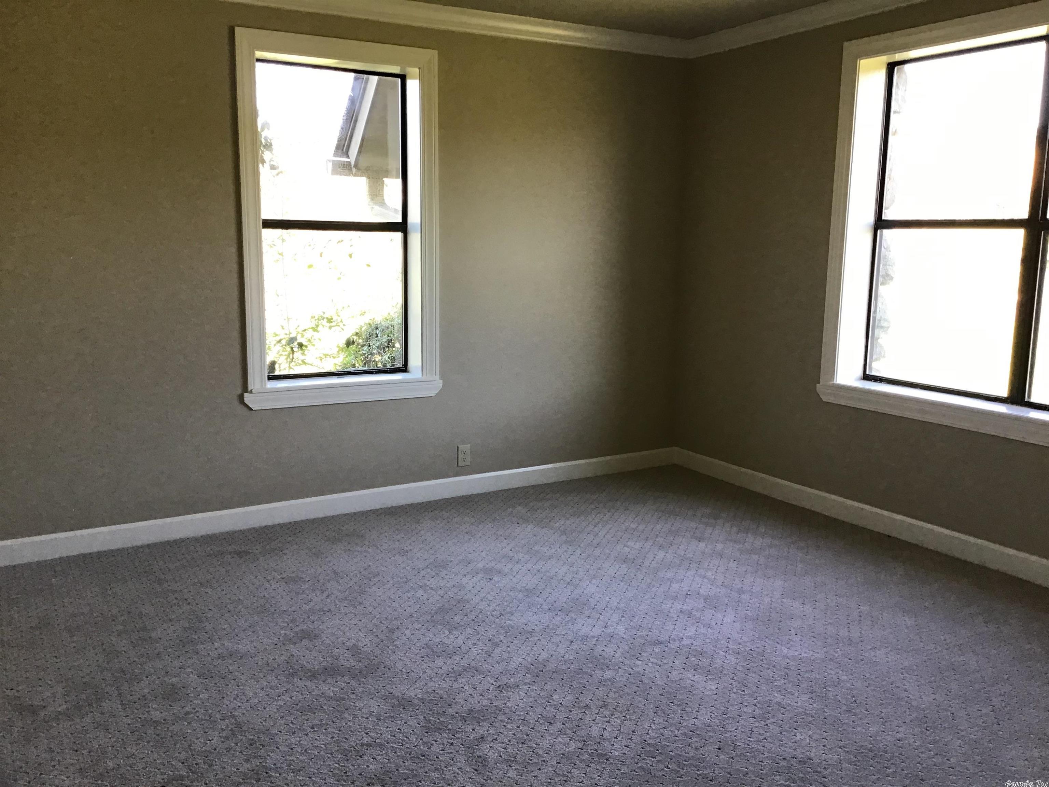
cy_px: 394
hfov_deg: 58.4
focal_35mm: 31
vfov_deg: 45.4
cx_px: 524
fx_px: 939
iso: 25
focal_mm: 3.3
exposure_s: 1/30
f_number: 2.4
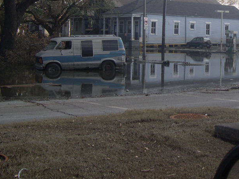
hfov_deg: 29.4
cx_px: 200
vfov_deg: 22.6
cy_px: 33
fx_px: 442
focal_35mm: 64
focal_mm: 8
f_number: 7.6
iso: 100
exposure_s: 1/136
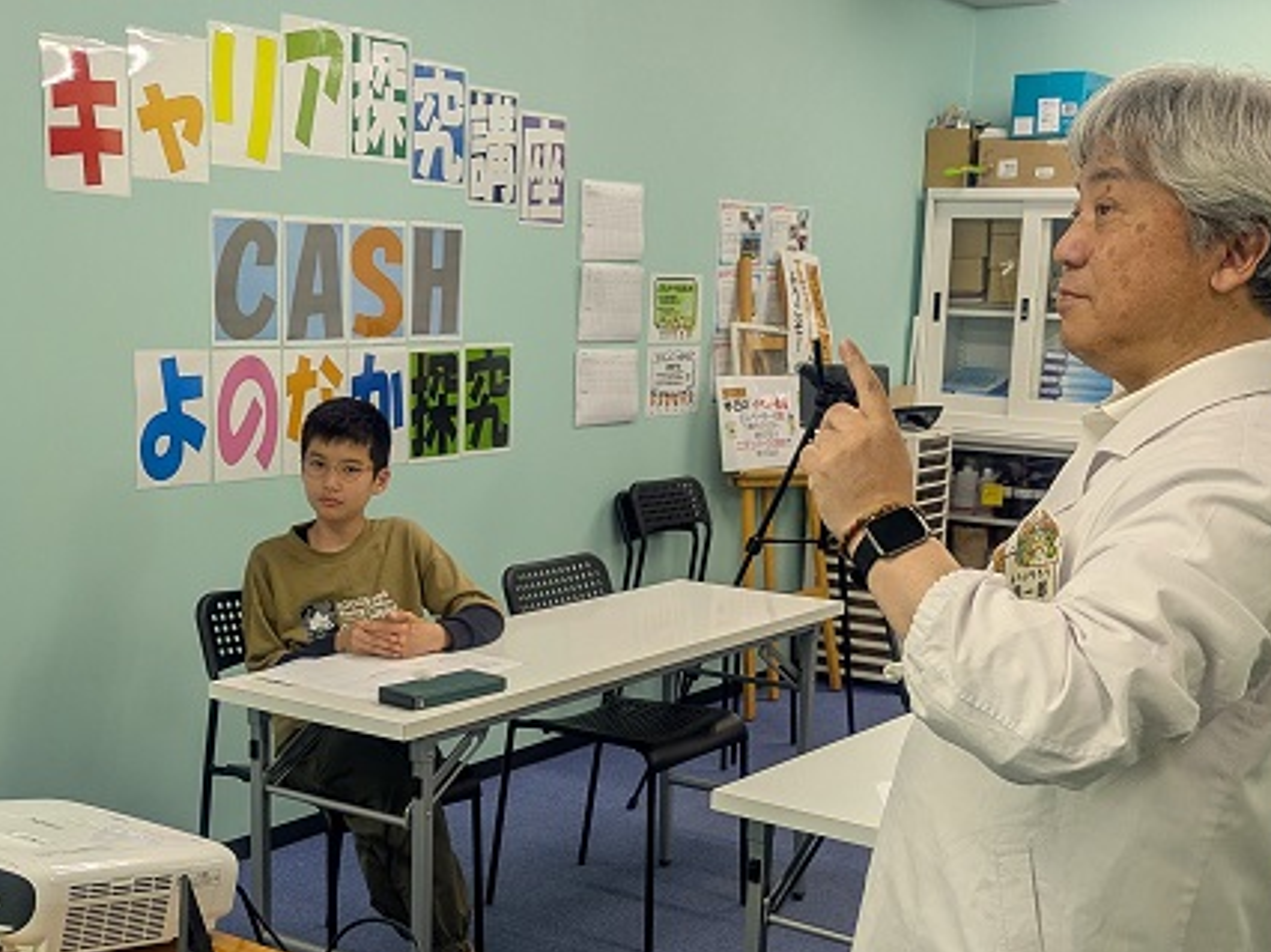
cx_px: 641
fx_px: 1725
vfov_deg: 30.6
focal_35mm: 47
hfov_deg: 40.5
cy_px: 654
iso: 110
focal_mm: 5.43
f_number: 1.89
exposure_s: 1/120
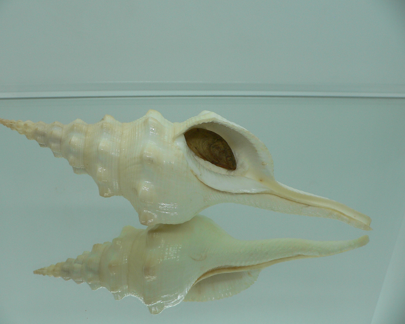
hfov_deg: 49.0
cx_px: 186
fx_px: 444
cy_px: 162
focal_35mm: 37
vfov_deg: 40.1
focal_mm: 4.6
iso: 80
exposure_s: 1/60
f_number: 2.8
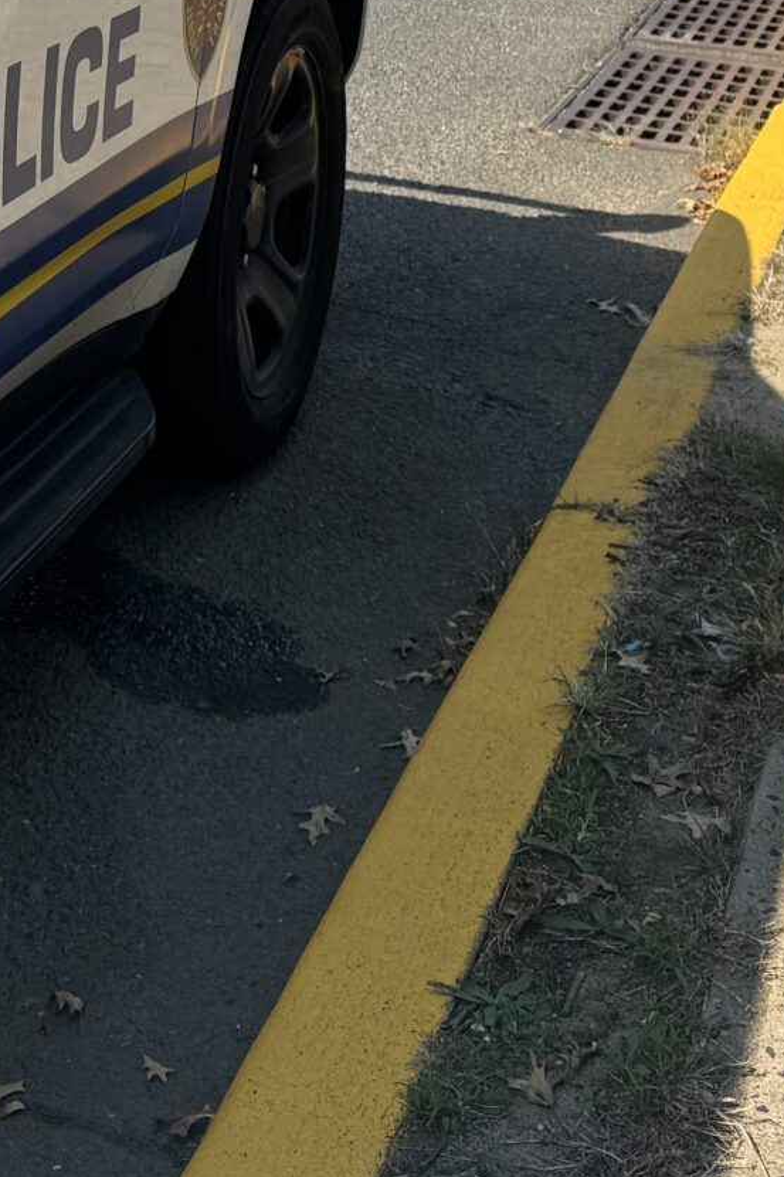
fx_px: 2516
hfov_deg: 17.7
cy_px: -88
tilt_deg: -8.6
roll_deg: -4.5
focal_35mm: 77
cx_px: 327
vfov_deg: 24.7
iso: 80
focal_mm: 6.76
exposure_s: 1/3597
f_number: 1.78
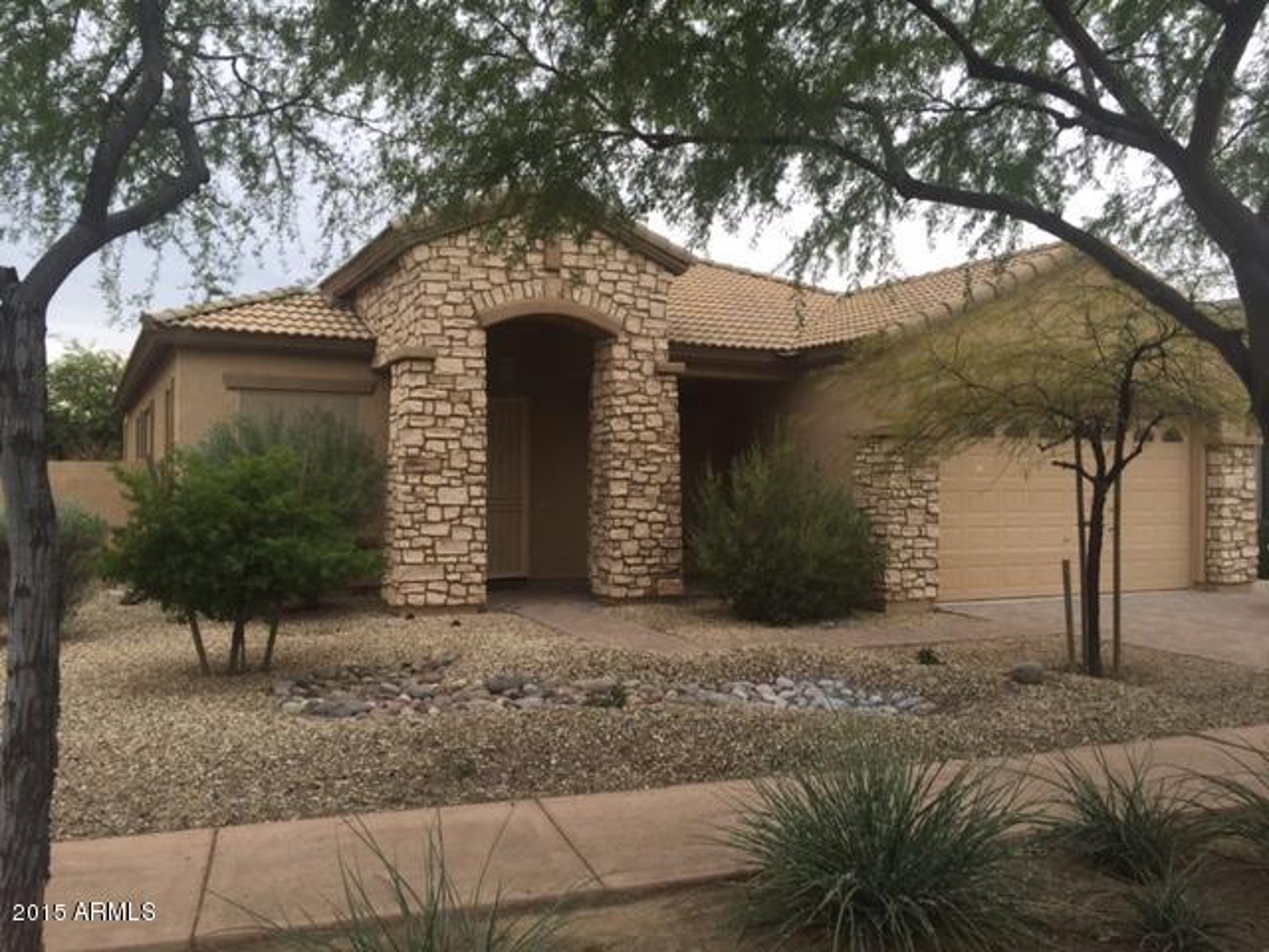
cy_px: 476
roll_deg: +0.4
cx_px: 634
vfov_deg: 48.2
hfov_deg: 61.7
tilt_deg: -0.5
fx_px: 1063
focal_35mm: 29
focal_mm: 4.15
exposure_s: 1/129
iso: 32
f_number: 2.2
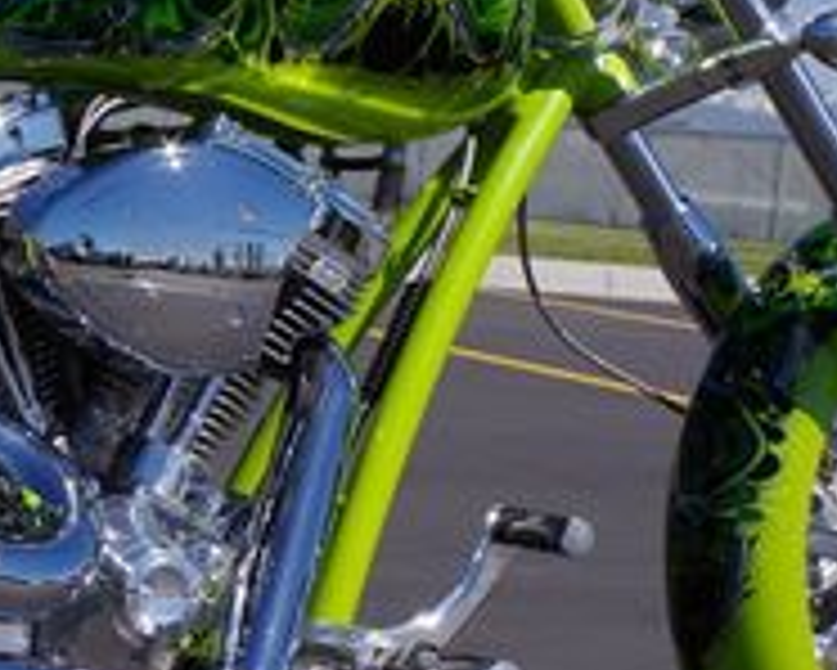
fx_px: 2478
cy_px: 191
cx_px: -194
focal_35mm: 100
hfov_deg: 18.1
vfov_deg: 15.4
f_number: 9
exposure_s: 1/500
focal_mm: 21.25
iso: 200
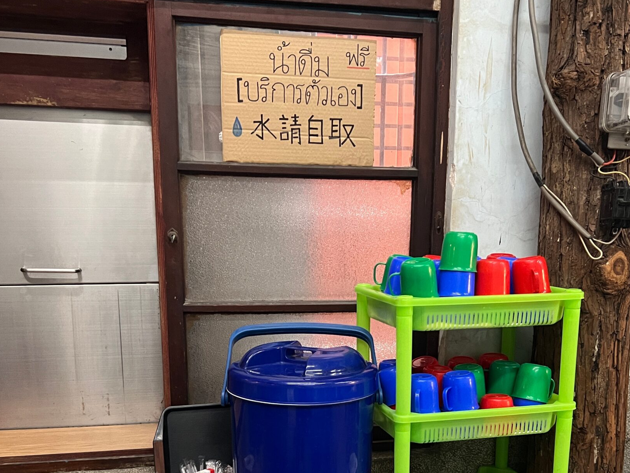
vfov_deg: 34.2
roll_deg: +1.1
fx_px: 746
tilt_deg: -12.5
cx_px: 339
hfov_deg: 45.7
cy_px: 369
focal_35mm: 41
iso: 400
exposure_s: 1/60
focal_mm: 5.7
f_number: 1.5
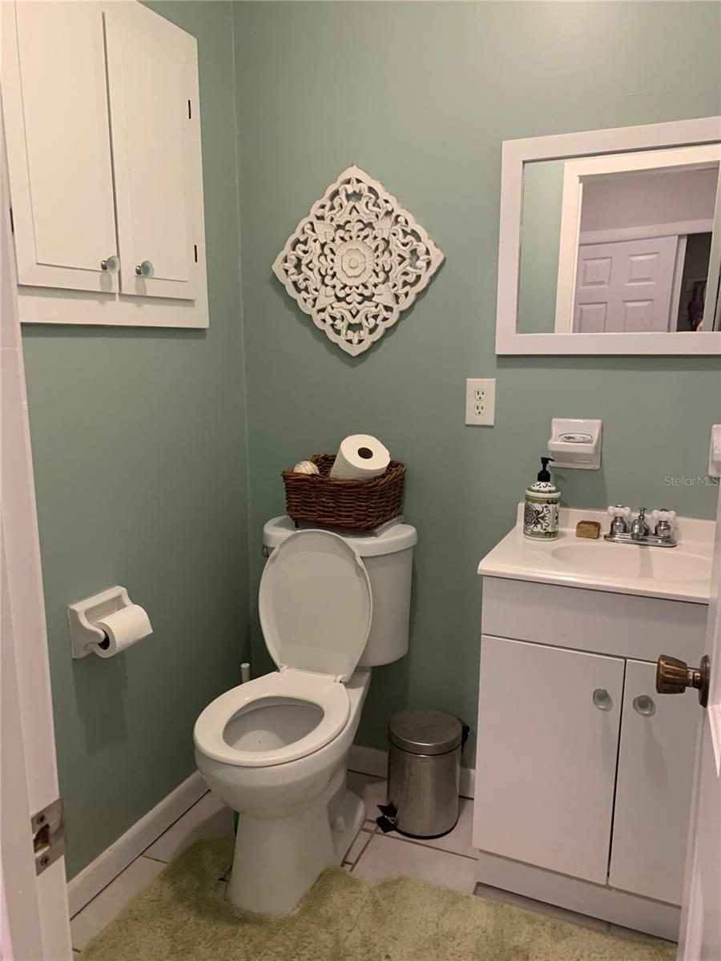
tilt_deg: -10.0
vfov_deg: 67.3
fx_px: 722
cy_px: 480
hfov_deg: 53.1
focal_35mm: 26
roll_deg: +0.8
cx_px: 360
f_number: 1.8
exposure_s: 1/60
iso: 200
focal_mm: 4.25
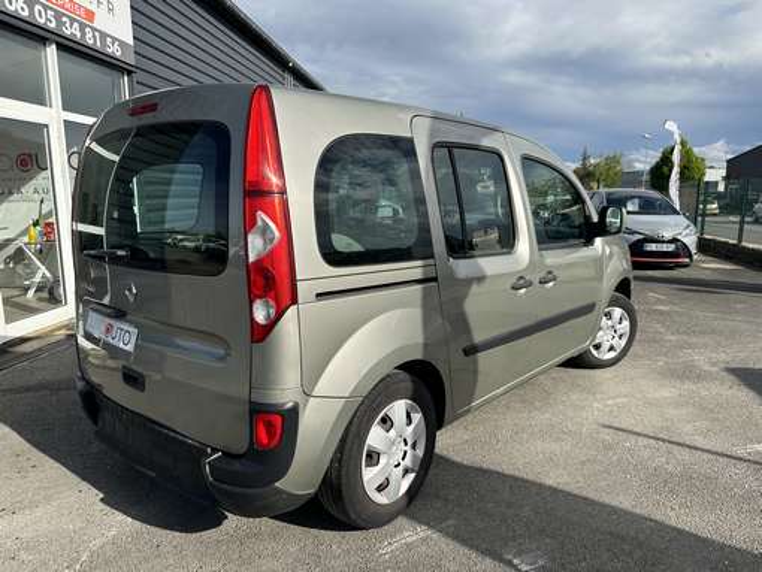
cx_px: 381
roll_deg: +0.2
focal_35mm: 24
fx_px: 529
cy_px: 286
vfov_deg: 56.9
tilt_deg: -10.7
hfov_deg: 71.6
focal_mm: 6.86
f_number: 1.78
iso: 80
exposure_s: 1/4348
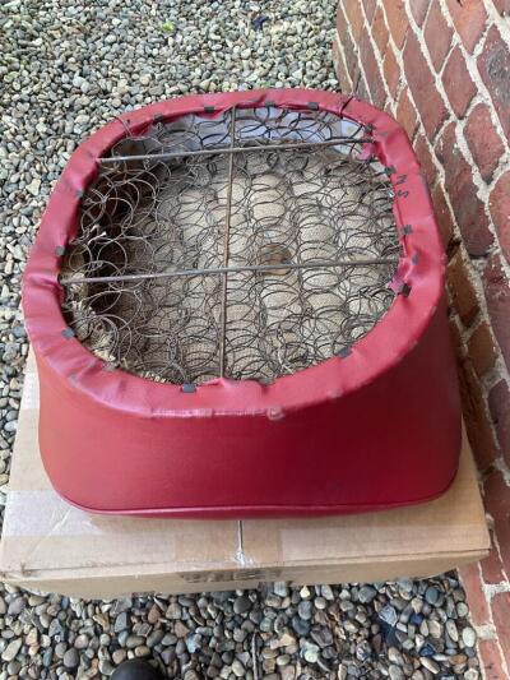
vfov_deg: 61.6
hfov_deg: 48.2
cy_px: 340
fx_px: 569
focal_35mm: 29
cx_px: 255
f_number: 1.8
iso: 25
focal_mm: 3
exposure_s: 1/120
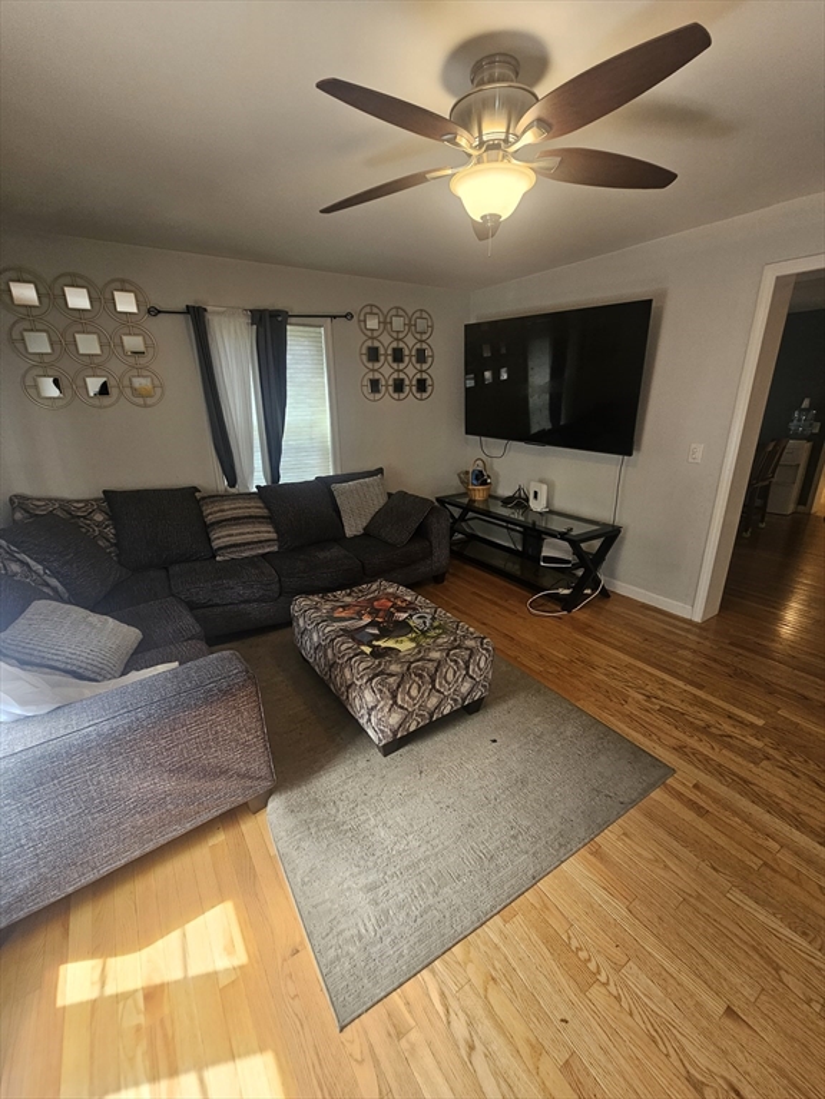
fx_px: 413
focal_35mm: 13
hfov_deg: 89.9
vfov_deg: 106.2
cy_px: 550
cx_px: 412
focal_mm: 2.2
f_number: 2.2
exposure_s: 1/60
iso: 125
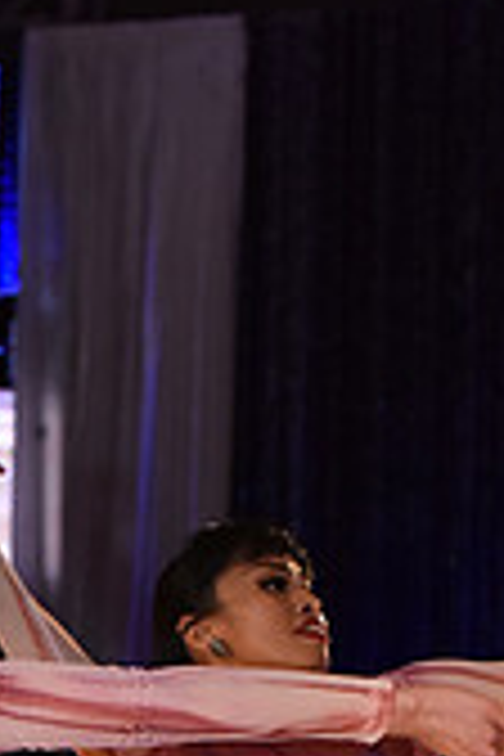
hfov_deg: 5.7
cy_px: 1170
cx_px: -119
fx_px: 5061
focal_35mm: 241
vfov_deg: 8.3
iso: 2000
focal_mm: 70
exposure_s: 1/320
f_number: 5
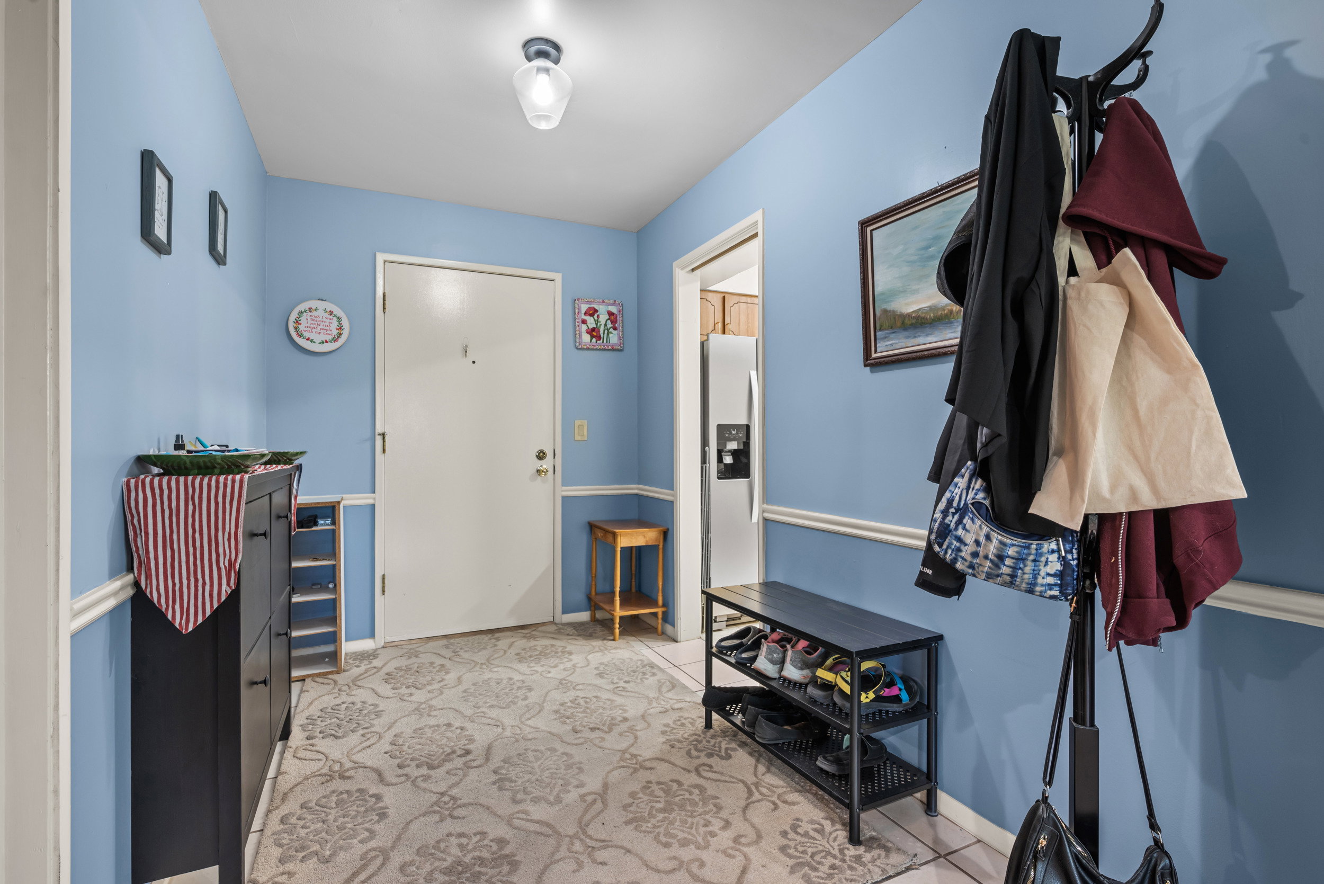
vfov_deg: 72.1
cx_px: 662
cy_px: 442
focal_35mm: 16
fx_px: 607
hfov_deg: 95.0
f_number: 8
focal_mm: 16.5
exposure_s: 4
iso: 500
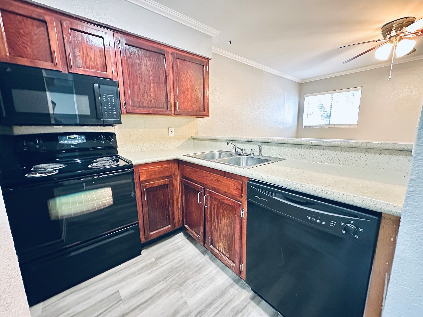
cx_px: 212
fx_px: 171
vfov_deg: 85.7
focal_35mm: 14
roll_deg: +0.5
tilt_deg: -9.6
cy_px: 158
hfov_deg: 102.1
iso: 1600
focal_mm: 2.22
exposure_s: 1/30
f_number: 2.2
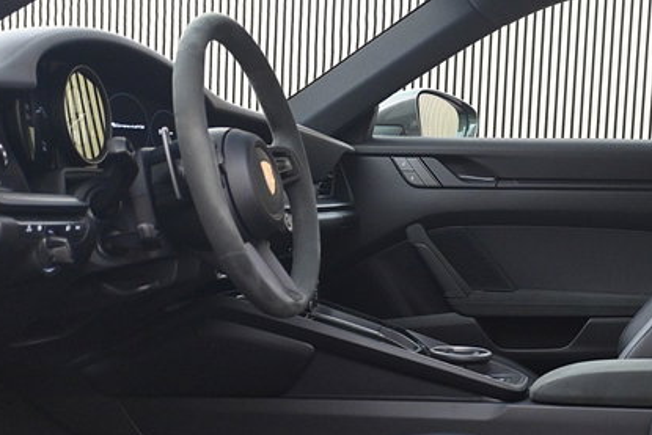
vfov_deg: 22.0
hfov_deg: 32.5
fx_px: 1105
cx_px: 455
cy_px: 339
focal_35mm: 61
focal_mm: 22
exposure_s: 1/40
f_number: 4
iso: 2000
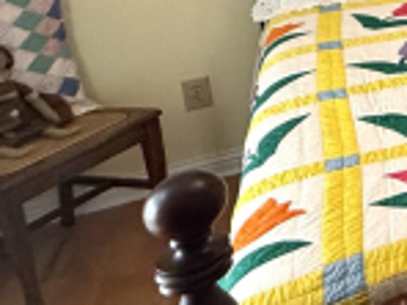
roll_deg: -1.2
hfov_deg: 19.3
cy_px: -132
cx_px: 799
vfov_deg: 20.4
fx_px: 741
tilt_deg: -9.6
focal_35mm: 63
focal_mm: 2.22
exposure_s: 1/60
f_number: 2.2
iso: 250
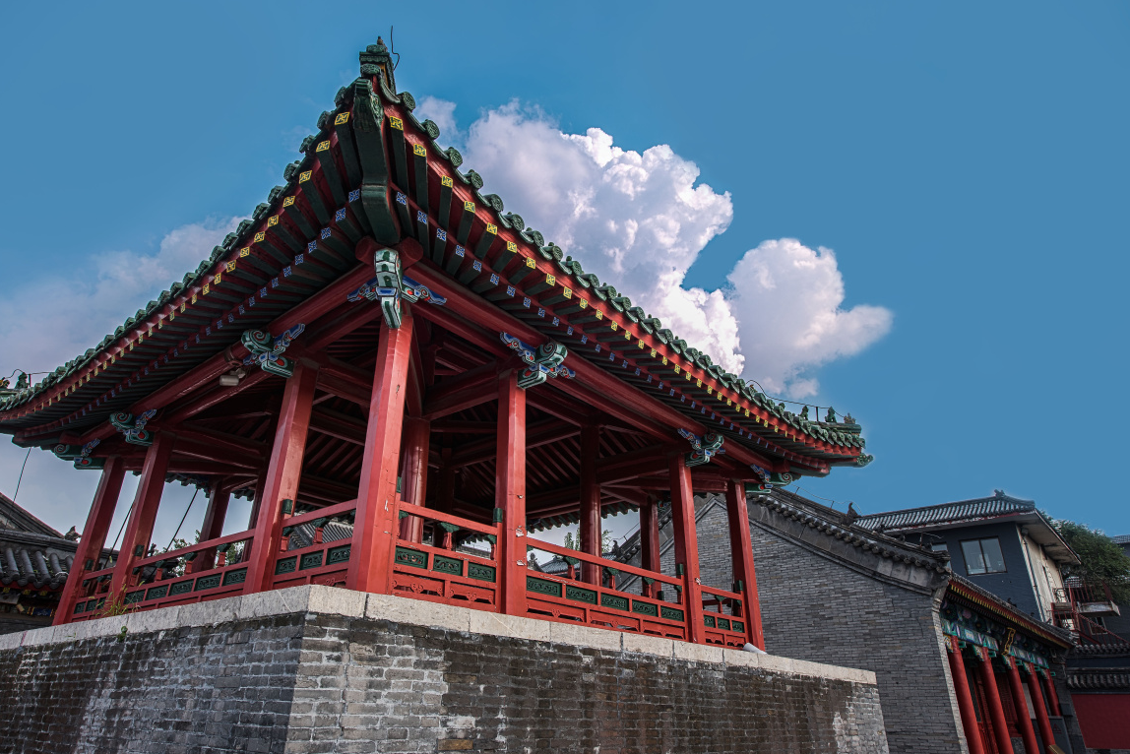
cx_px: 545
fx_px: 722
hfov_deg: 76.1
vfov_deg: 55.1
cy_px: 369
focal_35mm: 23
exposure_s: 1/40
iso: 100
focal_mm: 22
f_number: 8
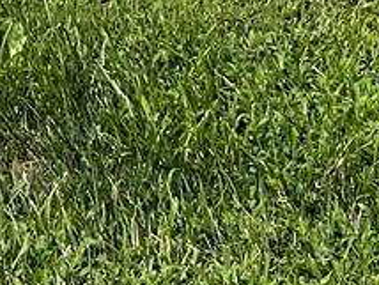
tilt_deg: +1.1
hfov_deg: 9.8
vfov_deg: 6.5
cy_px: -740
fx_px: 2126
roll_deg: -1.0
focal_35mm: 194
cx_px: -255
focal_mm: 5.1
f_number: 1.6
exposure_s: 1/7407
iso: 32
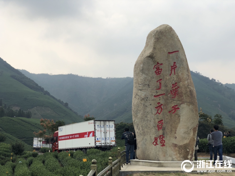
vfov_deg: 28.0
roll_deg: -0.1
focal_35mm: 52
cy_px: 88
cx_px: 118
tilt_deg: +8.1
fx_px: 353
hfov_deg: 36.8
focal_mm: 6
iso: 16
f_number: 2.4
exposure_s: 1/1453
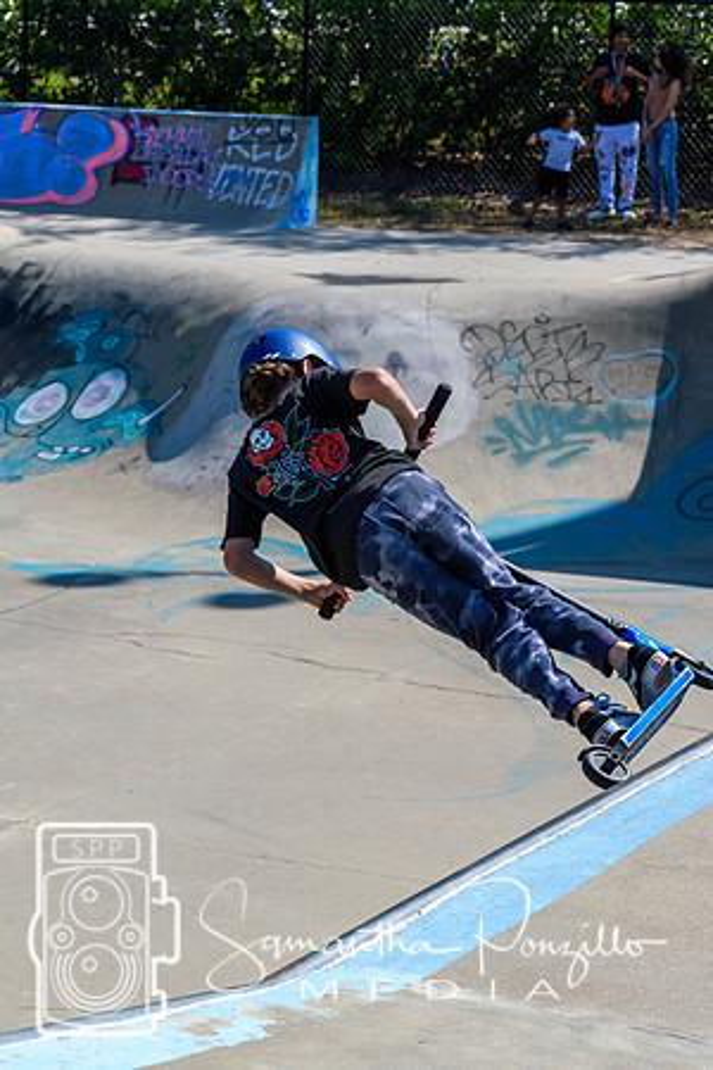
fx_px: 3119
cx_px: 356
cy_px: 535
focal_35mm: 105
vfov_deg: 19.5
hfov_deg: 13.0
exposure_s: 1/1000
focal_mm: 70
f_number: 8
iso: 200
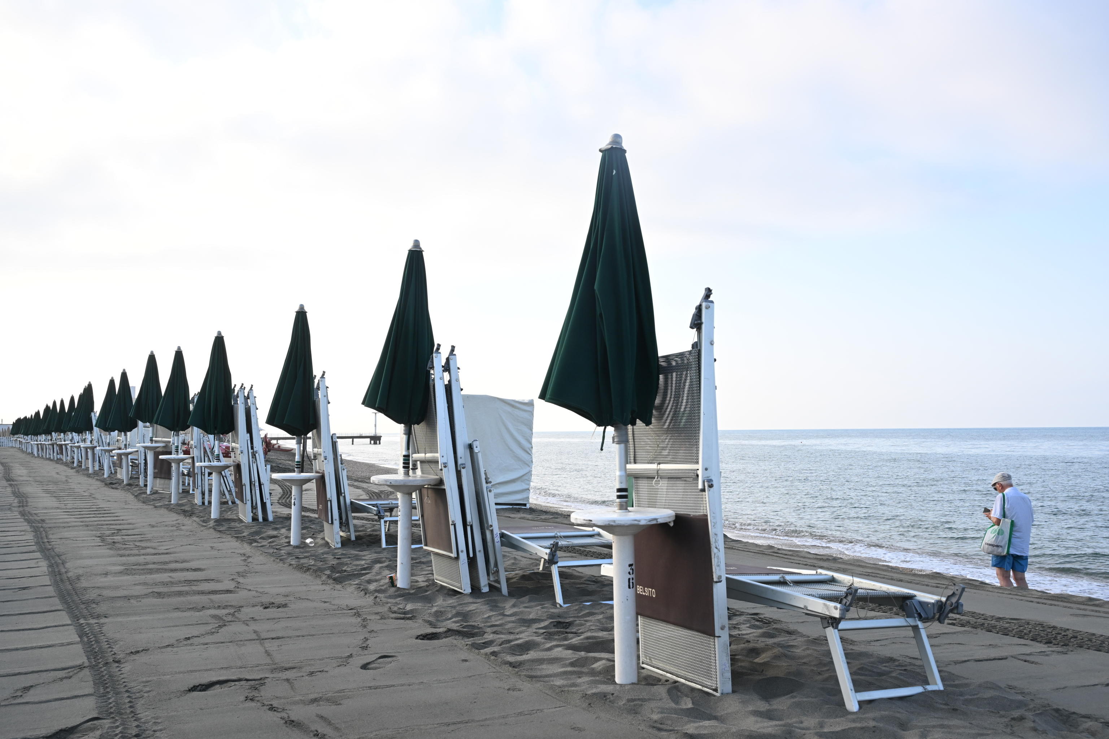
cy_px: 370
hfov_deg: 60.3
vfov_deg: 42.3
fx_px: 955
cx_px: 554
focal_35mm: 31
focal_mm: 31
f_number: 10
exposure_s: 1/250
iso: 500
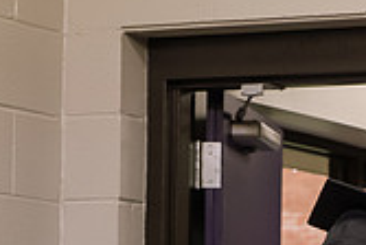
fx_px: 2190
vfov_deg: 6.3
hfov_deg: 9.5
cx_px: 357
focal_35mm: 215
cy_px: 408
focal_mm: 62
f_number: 4
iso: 1250
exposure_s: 1/125
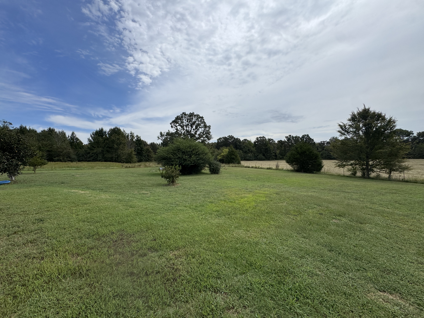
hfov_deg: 102.1
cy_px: 159
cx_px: 212
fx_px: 171
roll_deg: +0.4
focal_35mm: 14
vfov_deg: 85.7
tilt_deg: -0.4
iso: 50
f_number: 2.2
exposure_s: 1/2273
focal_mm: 2.22
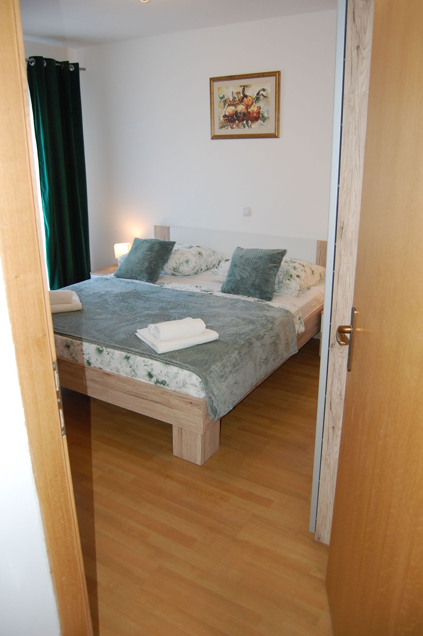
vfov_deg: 67.4
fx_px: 477
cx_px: 212
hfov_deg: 47.9
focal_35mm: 27
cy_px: 318
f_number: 3.5
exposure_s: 1/60
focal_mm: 18
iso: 400
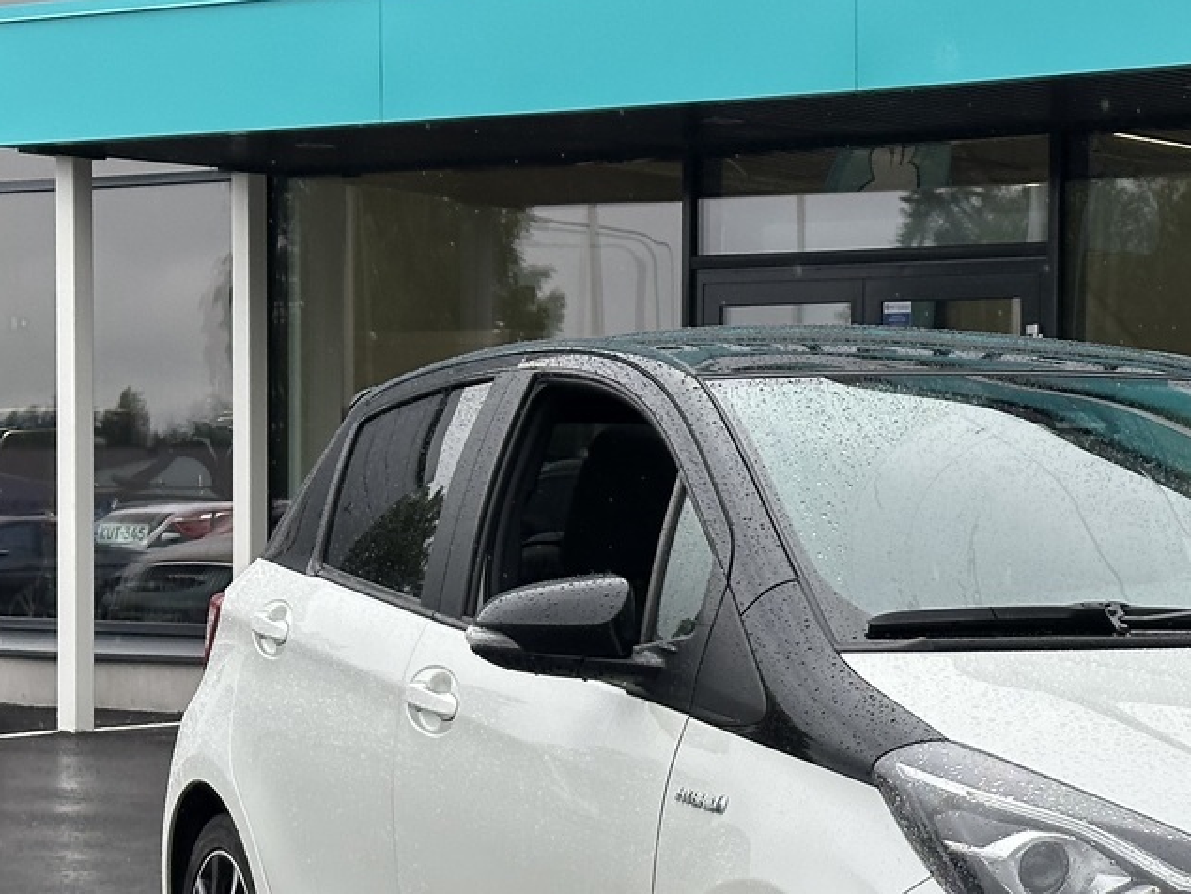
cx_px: 1046
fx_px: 3752
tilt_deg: -1.5
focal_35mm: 109
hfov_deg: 17.8
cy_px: 691
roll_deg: -0.7
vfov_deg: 13.5
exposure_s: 1/1414
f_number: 1.78
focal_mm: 6.86
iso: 64
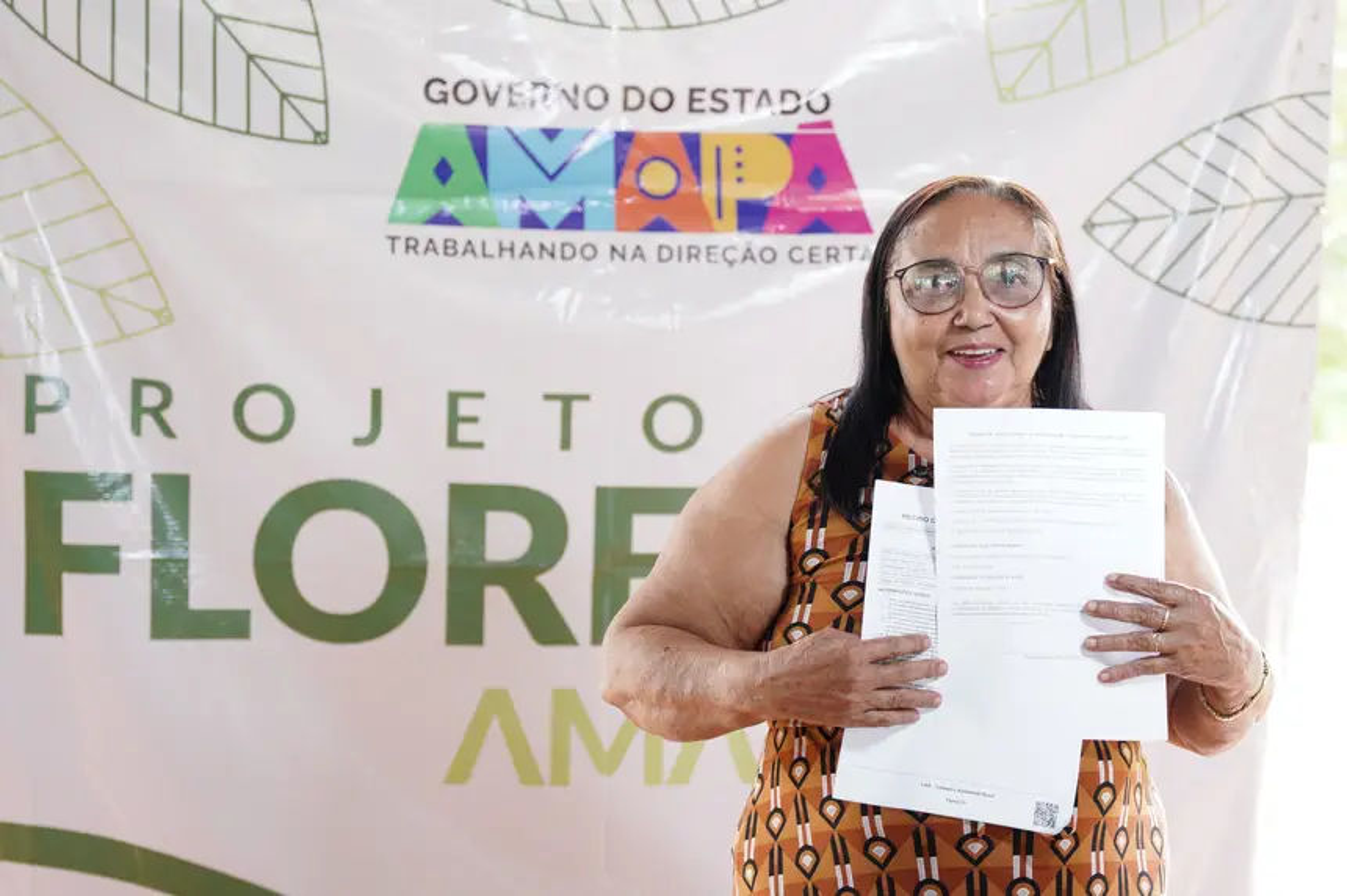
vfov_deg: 18.6
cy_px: 448
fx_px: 2729
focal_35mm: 73
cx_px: 674
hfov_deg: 27.7
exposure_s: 1/125
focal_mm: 49.1
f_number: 2.8
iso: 1000
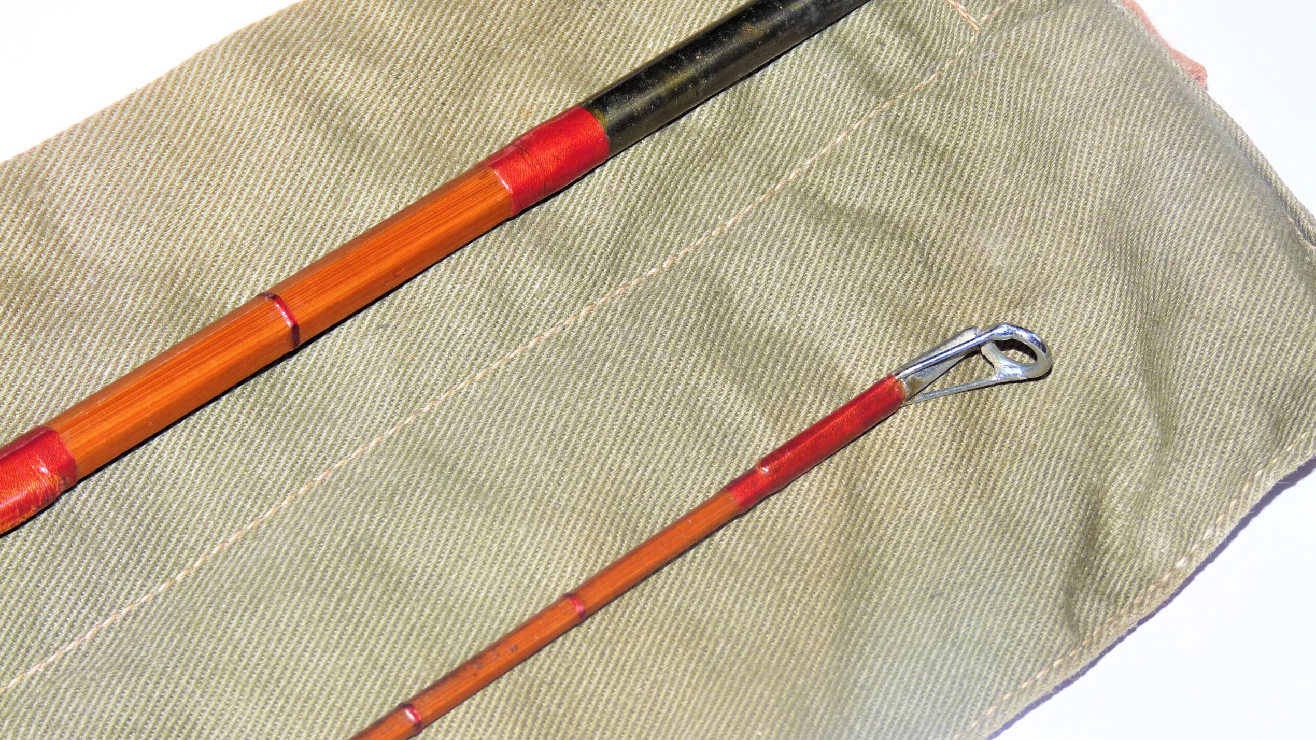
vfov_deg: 9.1
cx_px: 660
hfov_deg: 16.0
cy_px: 359
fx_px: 4676
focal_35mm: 134
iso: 100
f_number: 3.6
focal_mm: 21.6
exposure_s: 1/40
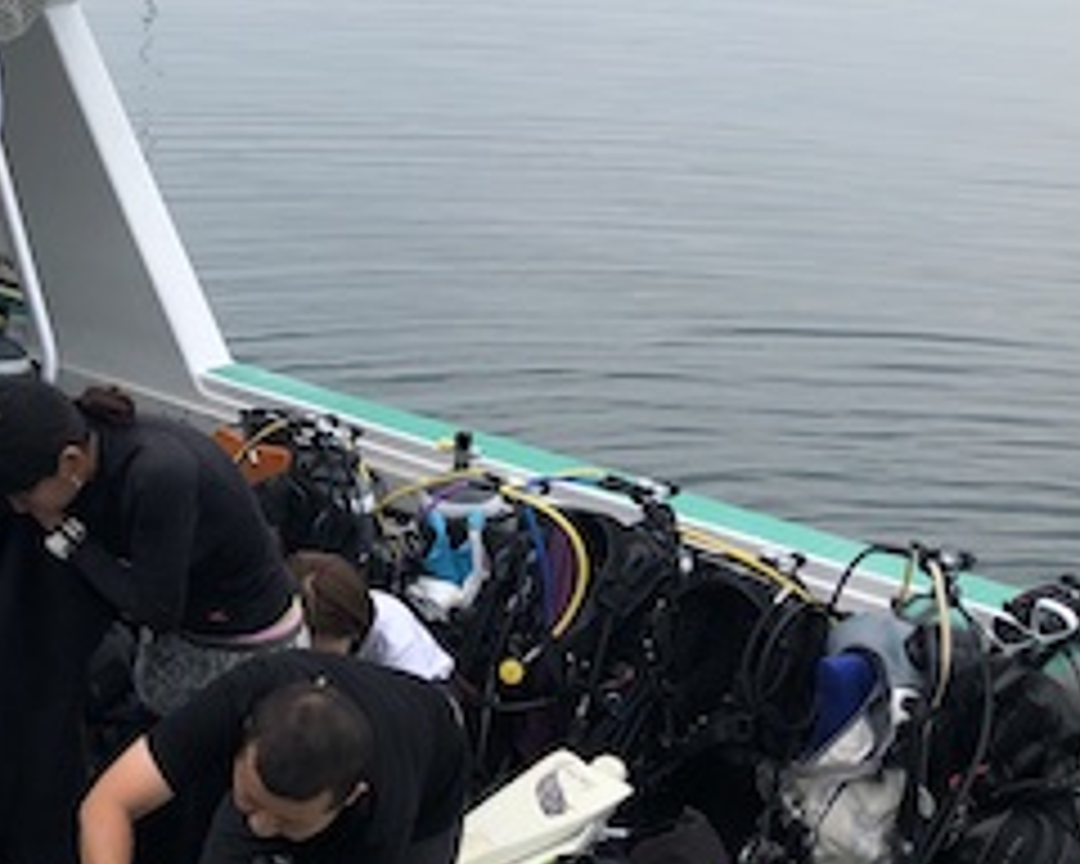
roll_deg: -1.3
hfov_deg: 24.1
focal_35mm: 73
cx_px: -158
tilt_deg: -16.7
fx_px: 2333
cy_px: 423
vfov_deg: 21.0
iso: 20
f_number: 1.8
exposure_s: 1/501
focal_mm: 3.99
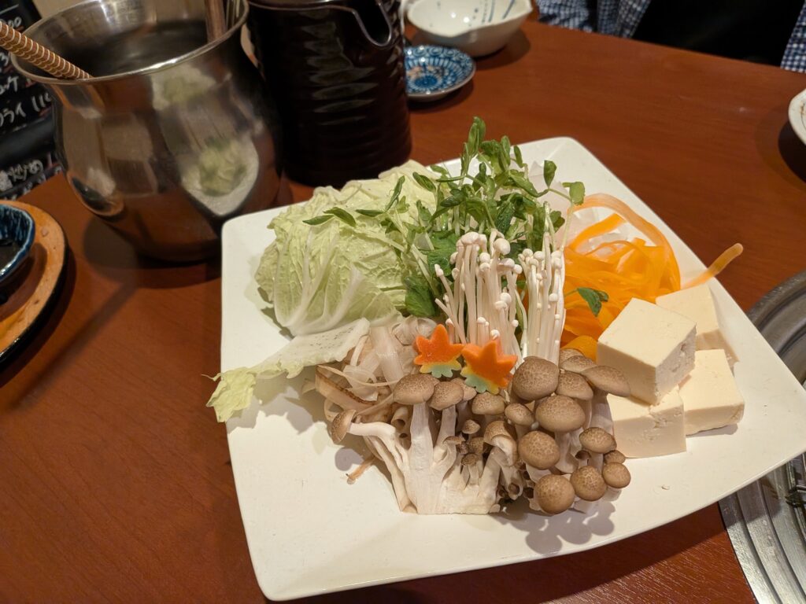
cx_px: 403
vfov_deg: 56.8
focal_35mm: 24
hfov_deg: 71.6
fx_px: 559
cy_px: 302
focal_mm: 4.53
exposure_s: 1/100
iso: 1104
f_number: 1.7
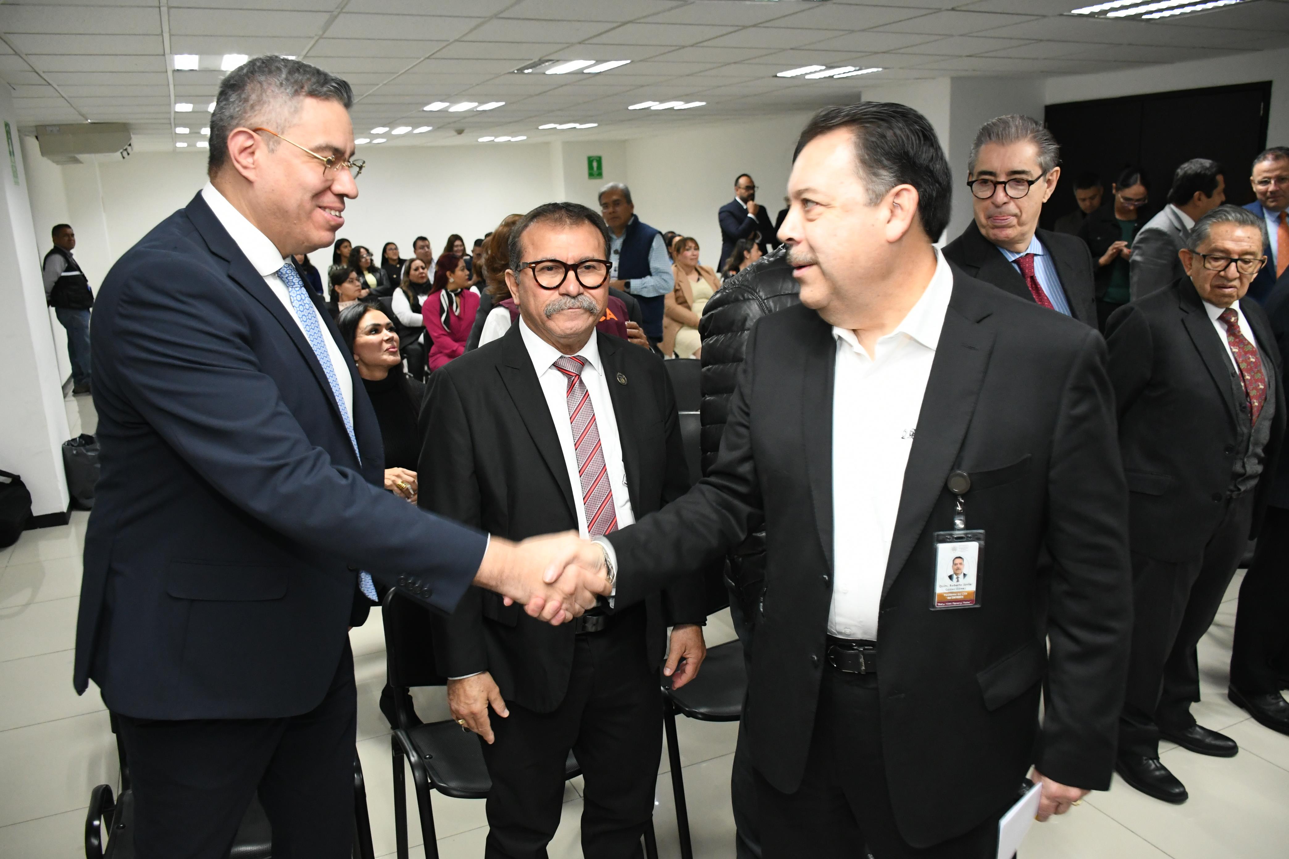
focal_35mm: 27
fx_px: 967
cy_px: 430
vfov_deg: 47.9
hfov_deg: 67.4
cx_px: 644
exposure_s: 1/100
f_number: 3.5
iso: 2500
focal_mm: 18
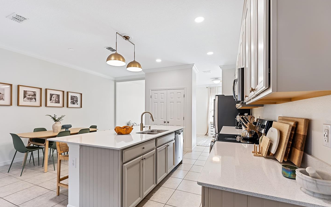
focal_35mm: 17
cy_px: 122
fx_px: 151
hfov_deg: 95.4
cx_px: 161
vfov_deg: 68.5
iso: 80
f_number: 8
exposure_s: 1/1.25
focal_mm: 14.6
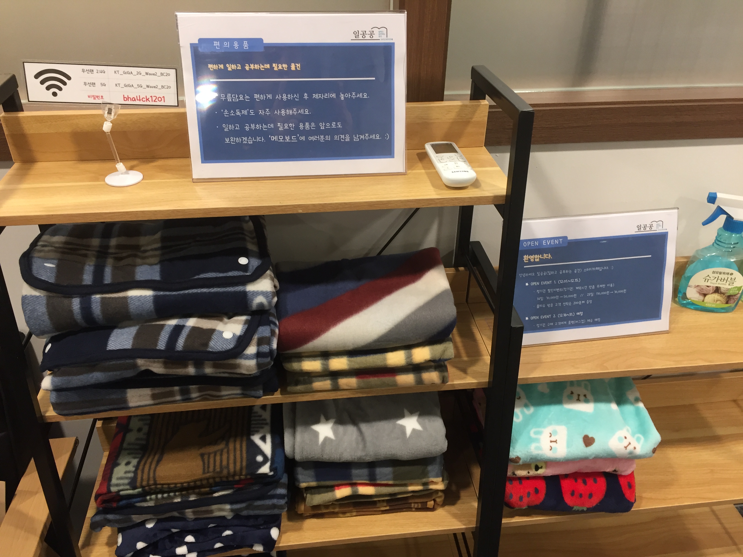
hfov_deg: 61.7
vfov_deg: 48.2
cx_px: 372
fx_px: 622
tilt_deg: -33.4
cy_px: 278
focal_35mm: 29
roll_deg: -2.4
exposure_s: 1/30
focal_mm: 4.15
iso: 80
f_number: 2.2
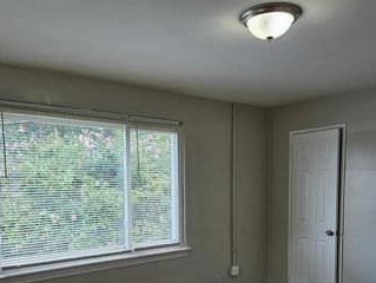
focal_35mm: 36
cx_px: 178
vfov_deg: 38.8
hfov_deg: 51.3
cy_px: 209
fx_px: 391
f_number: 1.8
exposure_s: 1/120
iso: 40
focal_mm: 5.4
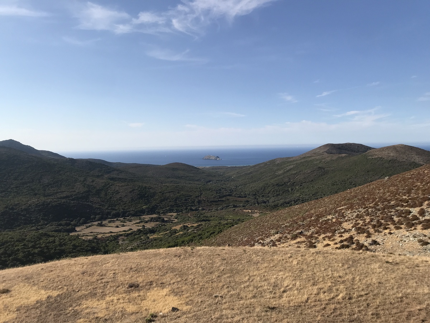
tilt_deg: -1.1
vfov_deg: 49.7
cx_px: 215
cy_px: 162
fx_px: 348
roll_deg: +0.9
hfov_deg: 63.4
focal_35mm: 28
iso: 20
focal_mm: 3.99
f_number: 1.8
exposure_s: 1/2907
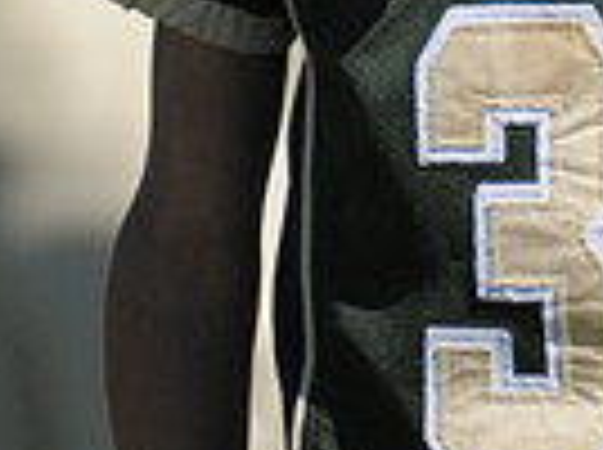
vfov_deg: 0.6
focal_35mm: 2498
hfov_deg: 0.8
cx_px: 418
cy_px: -308
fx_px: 43437
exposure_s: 1/4000
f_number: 4
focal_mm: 400
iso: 640
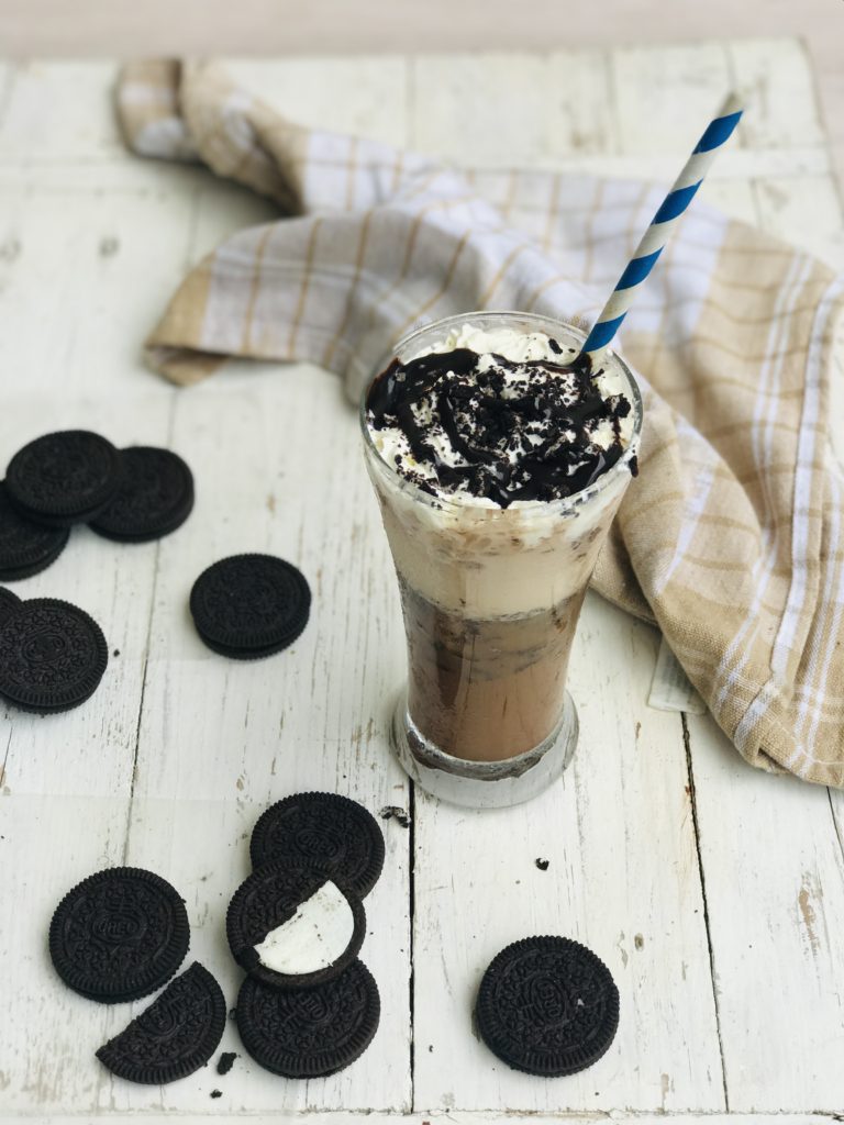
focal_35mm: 57
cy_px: 562
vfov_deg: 33.8
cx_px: 422
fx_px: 1853
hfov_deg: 25.7
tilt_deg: -50.4
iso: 20
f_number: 2.8
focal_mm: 6.6
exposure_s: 1/486
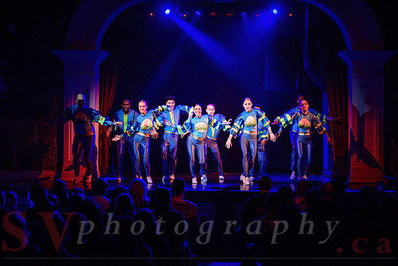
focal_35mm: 71
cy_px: 133
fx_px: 788
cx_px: 199
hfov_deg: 28.3
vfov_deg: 19.1
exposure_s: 1/250
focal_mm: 70
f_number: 2.8
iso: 1600
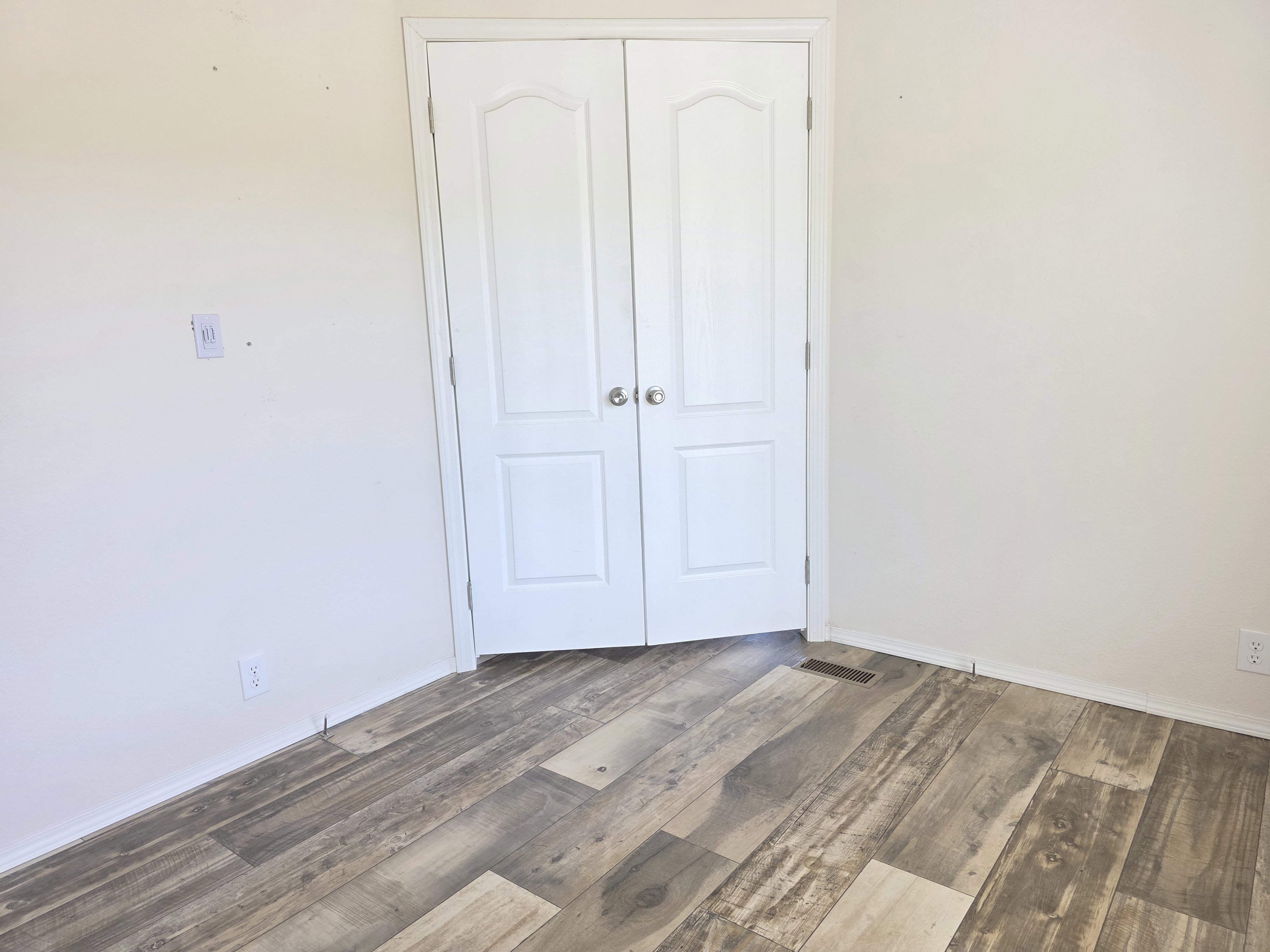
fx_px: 844
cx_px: 635
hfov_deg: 73.9
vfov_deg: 58.9
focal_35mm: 23
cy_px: 476
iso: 200
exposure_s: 1/180
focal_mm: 6.3
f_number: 1.7
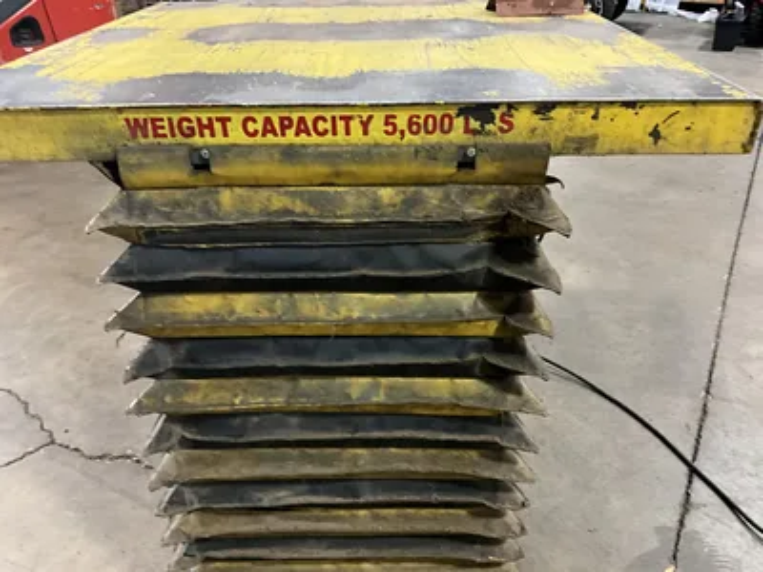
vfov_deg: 48.2
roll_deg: +0.8
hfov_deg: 61.7
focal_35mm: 29
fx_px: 639
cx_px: 382
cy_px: 286
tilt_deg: -31.2
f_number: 1.8
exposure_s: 1/31
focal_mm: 3
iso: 320
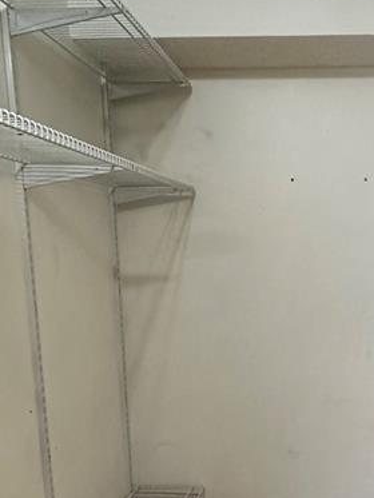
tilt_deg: -13.8
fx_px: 648
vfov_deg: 40.4
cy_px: 397
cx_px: 291
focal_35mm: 45
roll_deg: +1.4
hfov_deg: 31.5
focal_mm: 2.22
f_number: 2.2
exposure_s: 1/120
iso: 320
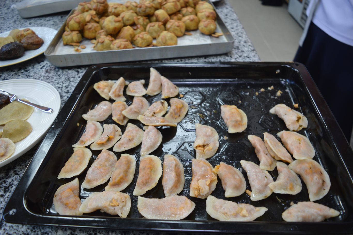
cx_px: 176
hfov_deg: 67.4
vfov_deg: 47.9
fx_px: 265
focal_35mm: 27
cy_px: 118
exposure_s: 1/60
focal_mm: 18
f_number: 4
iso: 400
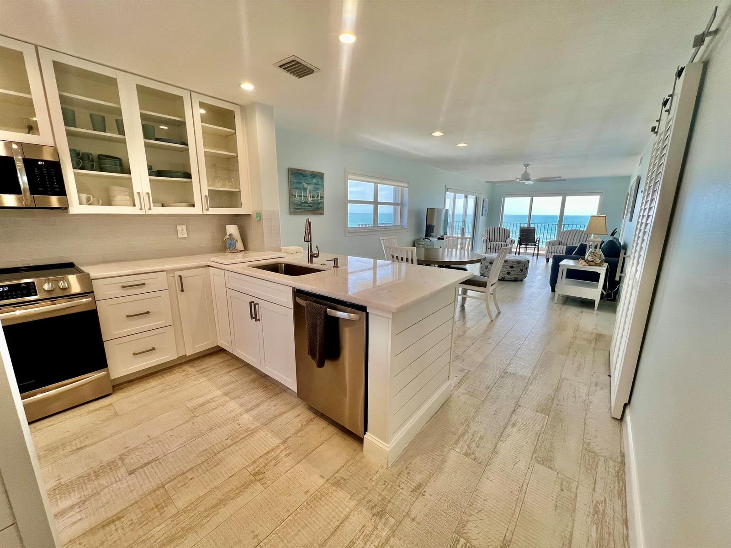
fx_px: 275
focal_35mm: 13
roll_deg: -0.2
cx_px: 366
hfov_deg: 106.2
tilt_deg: -12.2
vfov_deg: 89.9
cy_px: 274
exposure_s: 1/121
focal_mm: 1.57
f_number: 1.8
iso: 40
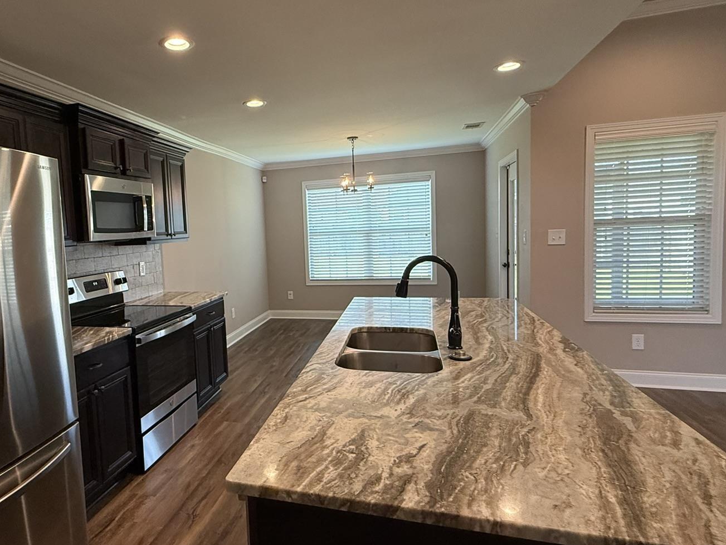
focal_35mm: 22
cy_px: 268
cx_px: 259
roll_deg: +2.7
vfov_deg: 61.1
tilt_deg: -4.2
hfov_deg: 74.6
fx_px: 461
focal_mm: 2.22
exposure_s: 1/120
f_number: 2.2
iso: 320
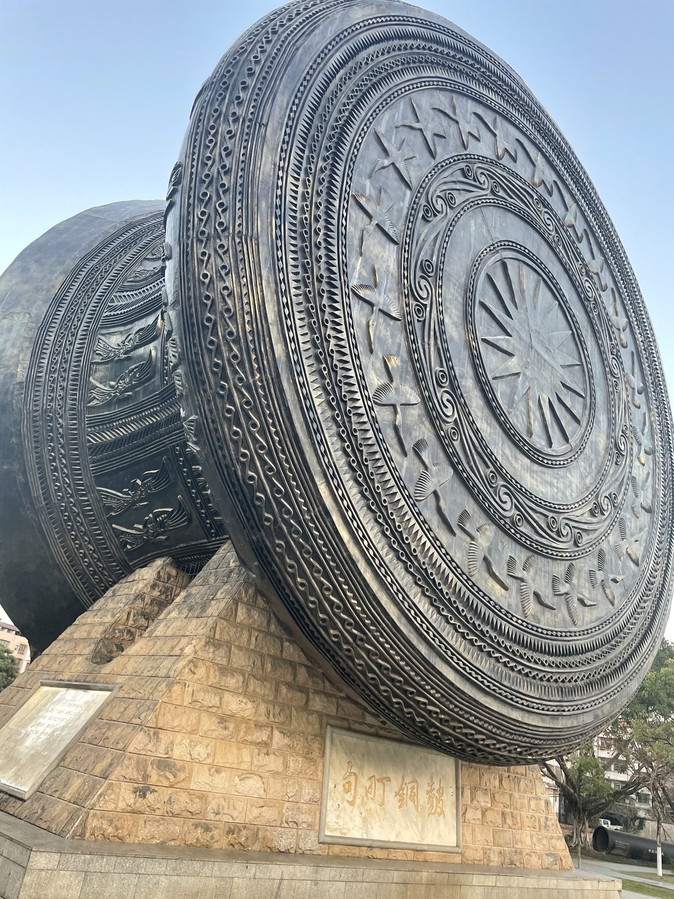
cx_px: 337
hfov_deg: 53.1
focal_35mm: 26
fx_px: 675
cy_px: 450
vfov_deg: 67.3
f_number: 1.6
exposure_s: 1/106
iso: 125
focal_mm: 4.2
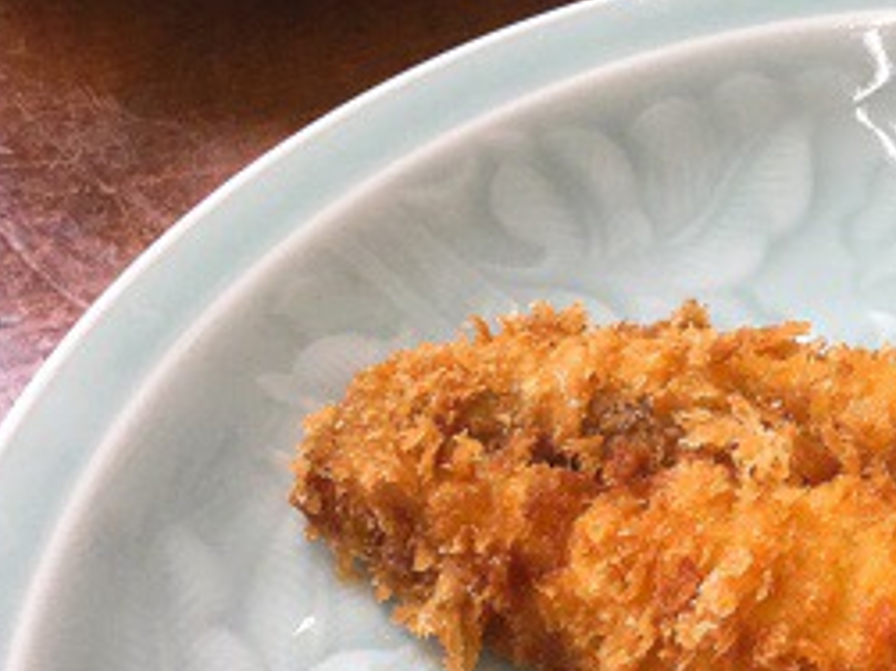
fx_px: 2044
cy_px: 728
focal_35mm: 79
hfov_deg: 23.3
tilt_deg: -59.5
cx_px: 975
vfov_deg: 18.0
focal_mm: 3.3
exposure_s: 1/40
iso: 25
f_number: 2.4
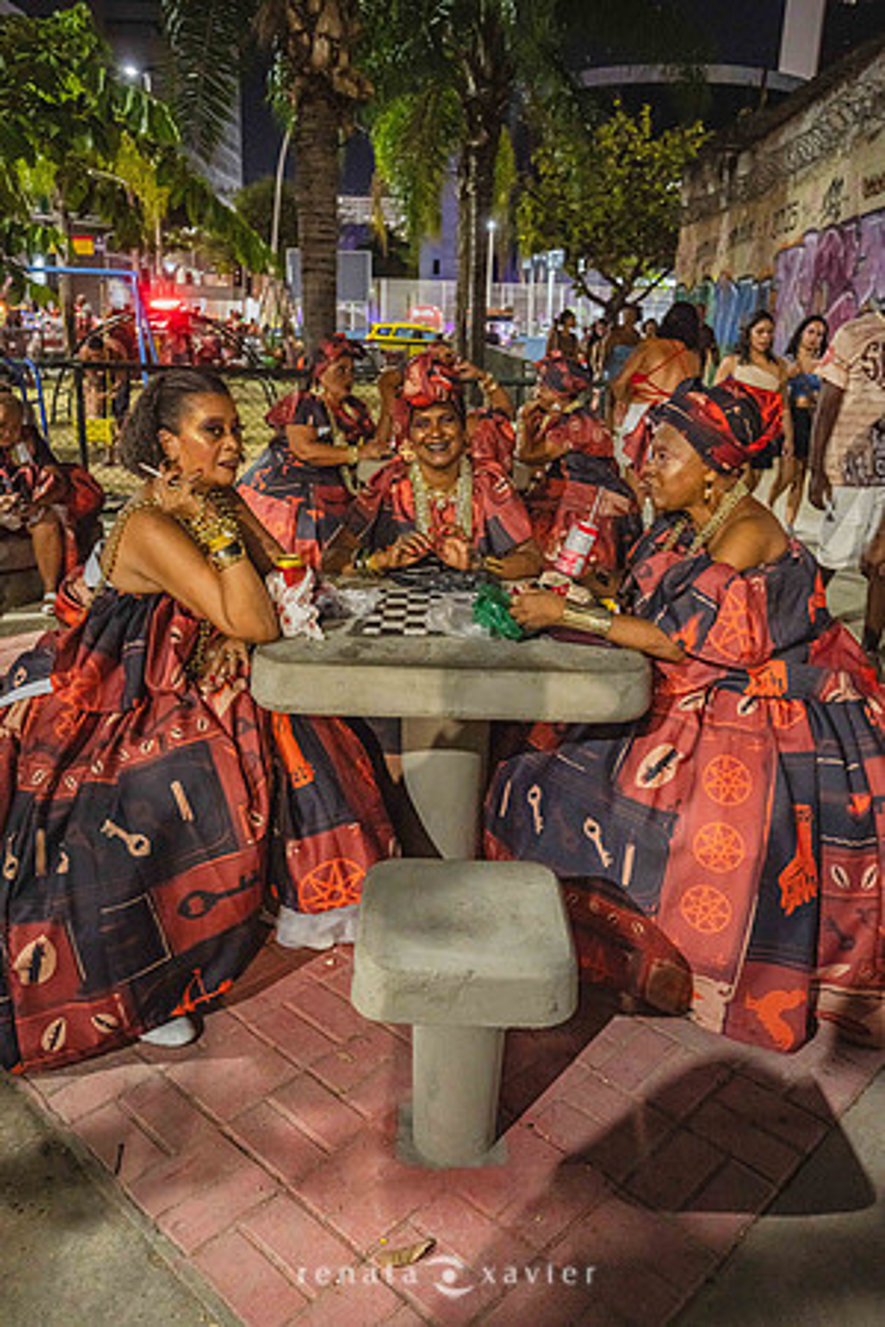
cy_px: 664
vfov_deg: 69.4
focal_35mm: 26
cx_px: 442
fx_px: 959
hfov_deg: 49.6
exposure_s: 1/80
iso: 1250
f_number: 4
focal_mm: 26
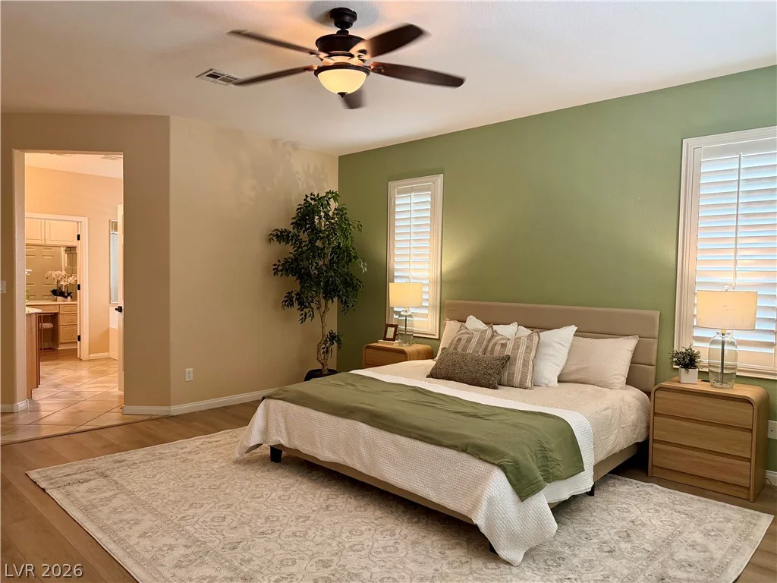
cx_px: 388
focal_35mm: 24
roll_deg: -0.8
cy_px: 292
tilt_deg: -2.7
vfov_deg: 56.8
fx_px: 539
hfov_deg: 71.6
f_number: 1.78
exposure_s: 1/120
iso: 250
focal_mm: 6.76
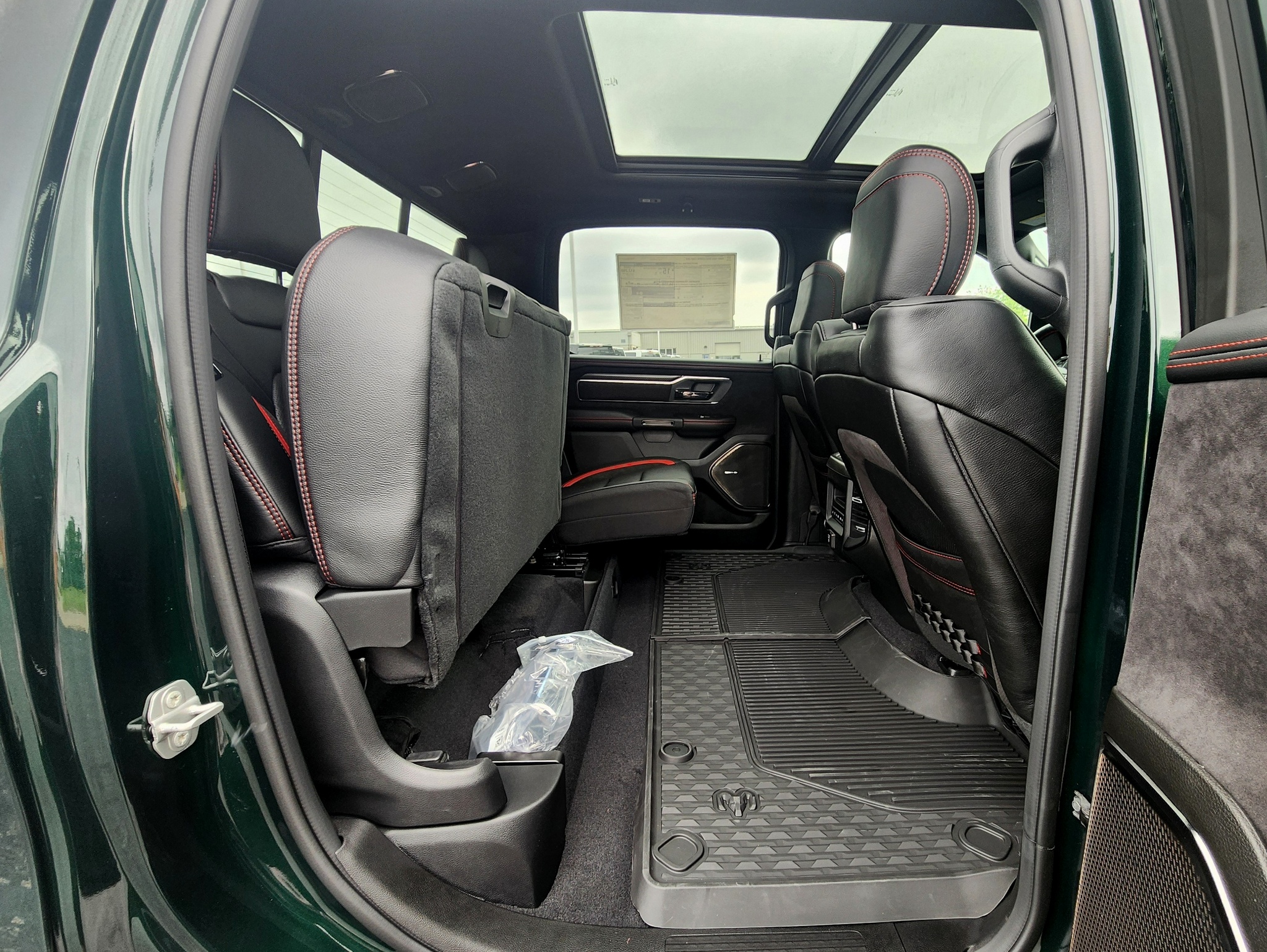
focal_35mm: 13
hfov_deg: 106.1
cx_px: 634
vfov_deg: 90.0
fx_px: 476
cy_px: 476
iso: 50
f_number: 2.2
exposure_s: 1/60
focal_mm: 2.2
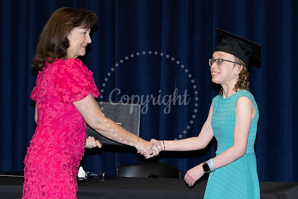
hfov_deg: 12.6
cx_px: 188
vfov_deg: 8.4
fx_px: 1343
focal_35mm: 162
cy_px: 166
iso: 1000
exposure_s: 1/125
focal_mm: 74
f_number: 5
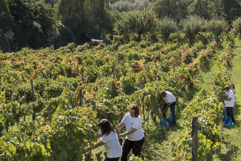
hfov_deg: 23.5
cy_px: 67
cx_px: 167
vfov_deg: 15.9
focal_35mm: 86
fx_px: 576
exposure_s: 1/800
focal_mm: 38
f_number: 14
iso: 1250
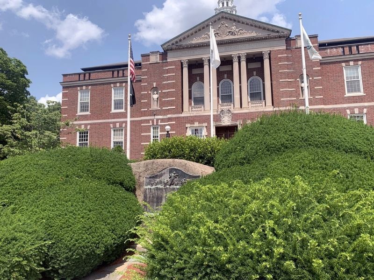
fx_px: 281
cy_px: 140
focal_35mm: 26
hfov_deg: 67.3
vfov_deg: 53.1
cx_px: 187
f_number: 1.8
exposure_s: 1/1779
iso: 25
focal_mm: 4.25
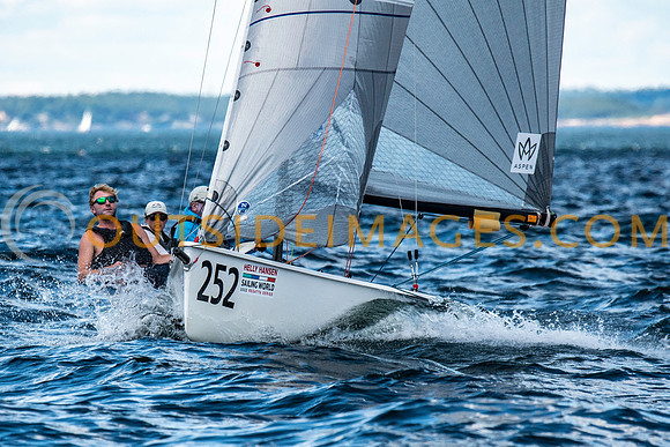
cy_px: 290
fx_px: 10881
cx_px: 235
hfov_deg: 3.5
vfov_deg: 2.4
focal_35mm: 585
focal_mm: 300
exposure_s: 1/3200
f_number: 5
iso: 500
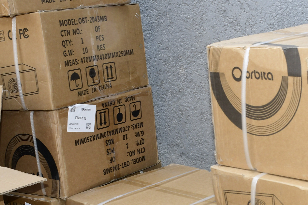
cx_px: 219
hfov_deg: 28.2
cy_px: 168
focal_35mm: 71
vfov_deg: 19.0
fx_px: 607
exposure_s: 1/50
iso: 180
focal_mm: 18
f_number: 9
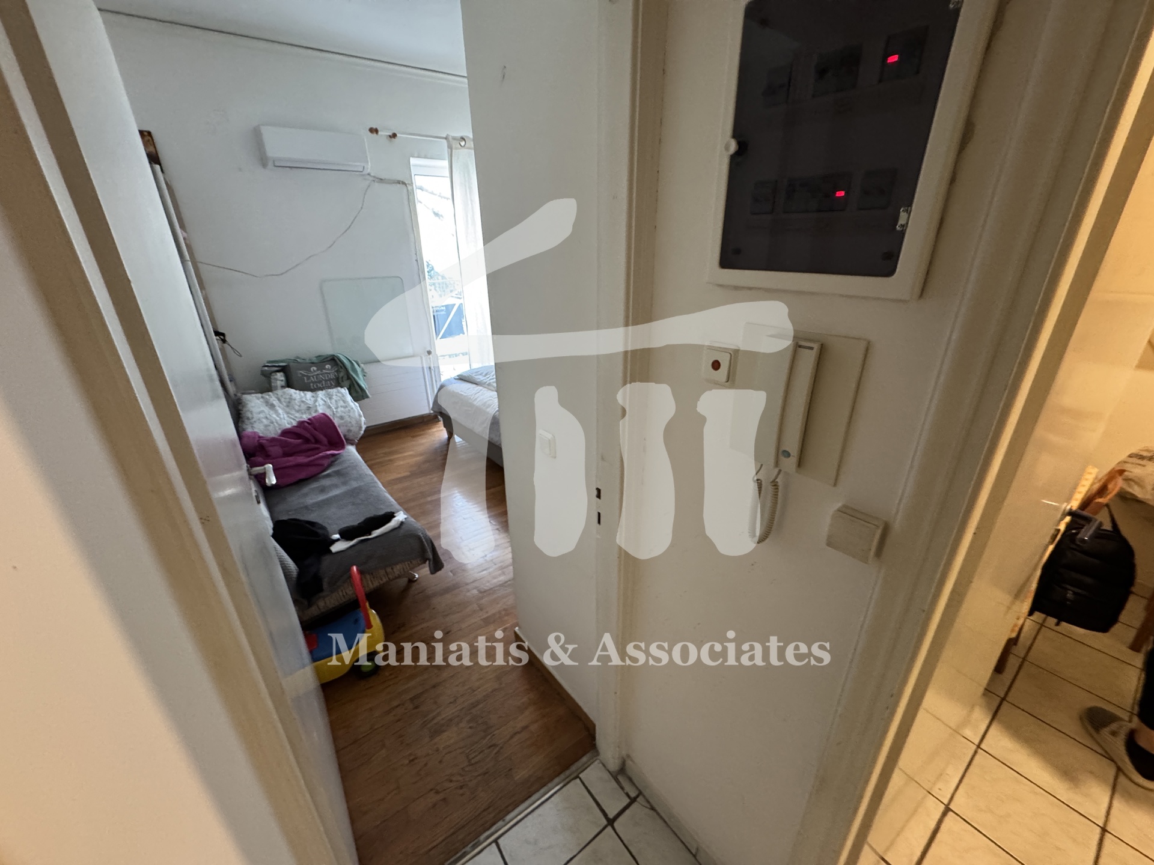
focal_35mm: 14
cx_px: 577
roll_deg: +1.0
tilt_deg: -21.9
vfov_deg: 85.7
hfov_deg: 102.1
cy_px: 432
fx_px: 467
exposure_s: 1/50
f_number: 2.2
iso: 500
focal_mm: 2.22
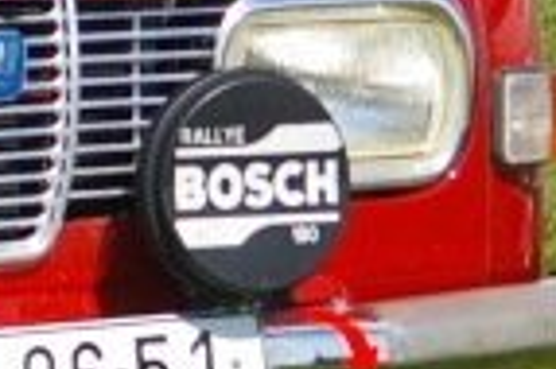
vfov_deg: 1.5
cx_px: -750
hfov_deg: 2.2
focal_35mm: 943
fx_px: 14547
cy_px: -122
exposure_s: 1/500
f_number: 9.5
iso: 200
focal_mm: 128
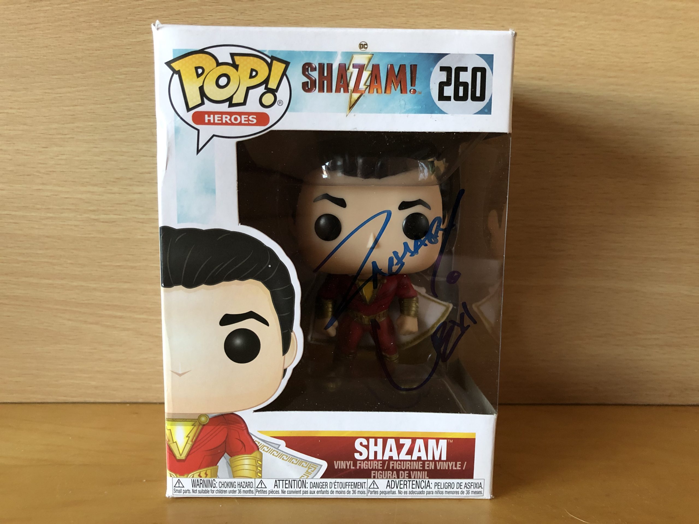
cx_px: 350
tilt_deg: -8.8
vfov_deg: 49.7
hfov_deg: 63.4
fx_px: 565
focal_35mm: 28
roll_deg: -1.1
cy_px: 262
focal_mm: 3.99
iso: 80
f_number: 1.8
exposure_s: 1/15
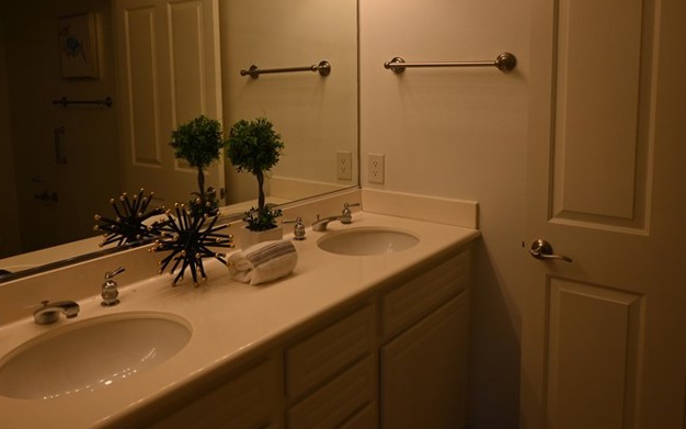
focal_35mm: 30
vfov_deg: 41.3
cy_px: 143
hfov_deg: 62.9
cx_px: 322
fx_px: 561
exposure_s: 1/250
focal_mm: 12
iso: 280
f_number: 4
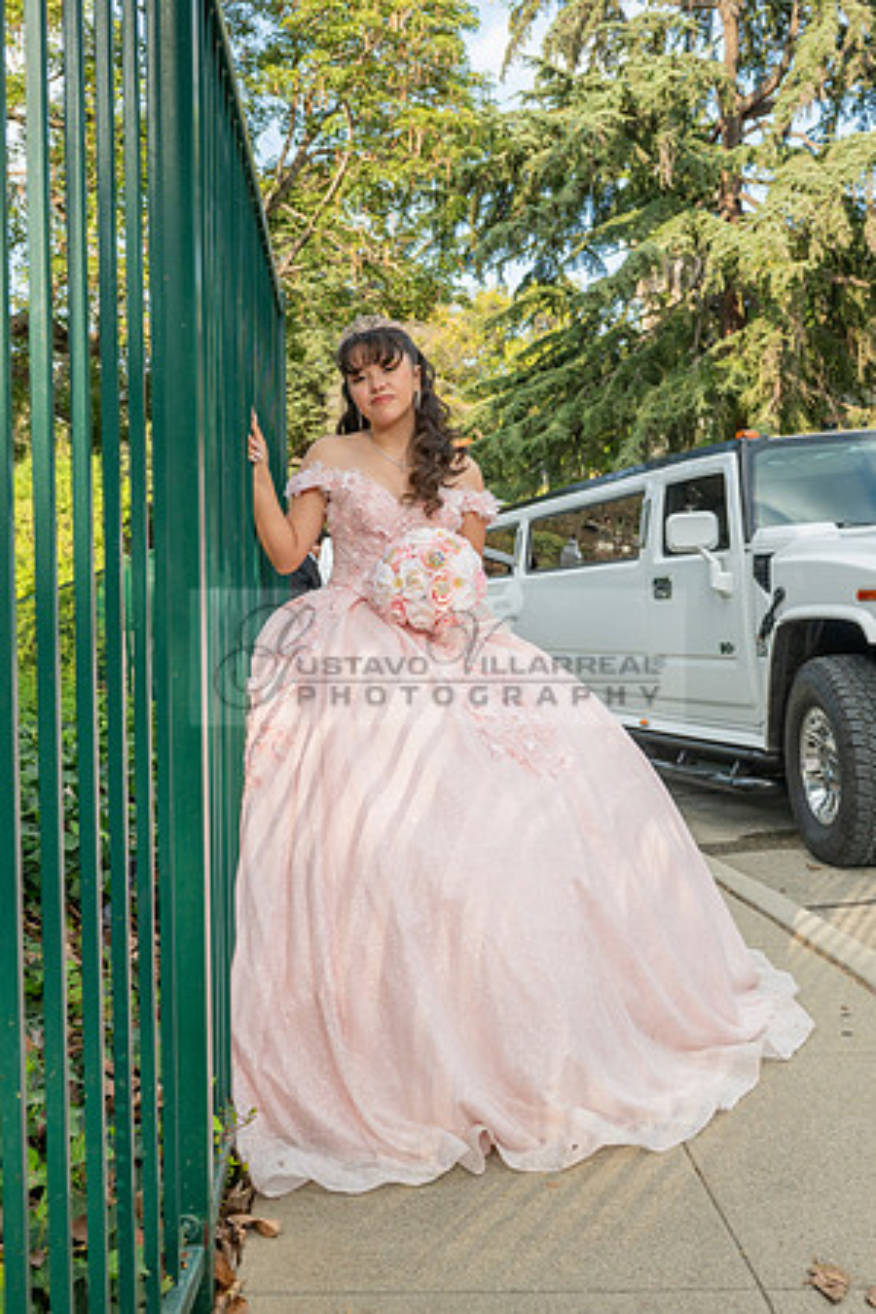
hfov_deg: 36.8
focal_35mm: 36
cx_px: 484
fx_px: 1314
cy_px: 657
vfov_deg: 53.1
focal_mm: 24
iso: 160
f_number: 6.3
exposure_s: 1/250
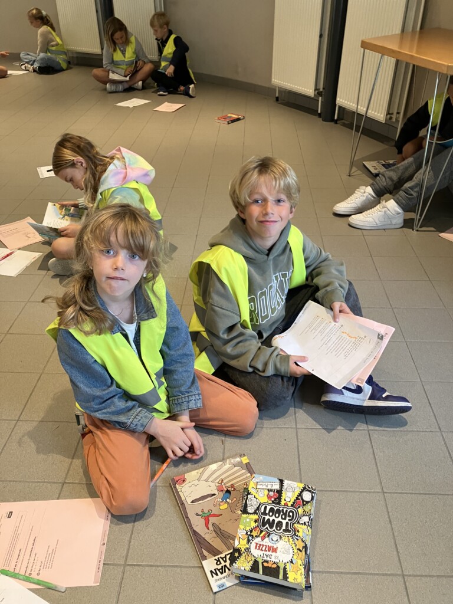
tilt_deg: -33.2
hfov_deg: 49.7
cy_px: 302
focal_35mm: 28
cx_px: 226
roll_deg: +1.2
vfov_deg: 63.4
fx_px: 489
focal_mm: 3.99
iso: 125
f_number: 1.8
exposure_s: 1/50
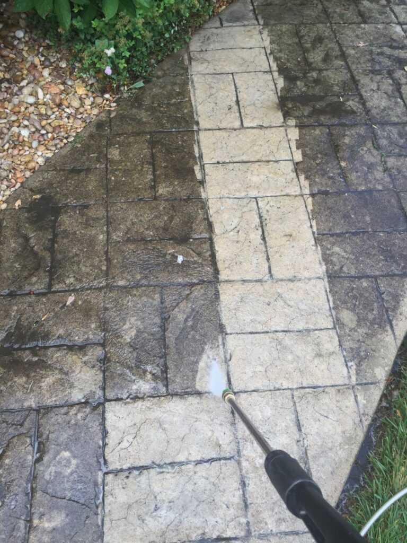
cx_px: 204
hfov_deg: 48.2
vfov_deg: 61.7
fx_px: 455
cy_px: 272
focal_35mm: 29
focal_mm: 4.15
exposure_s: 1/377
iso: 32
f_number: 2.2
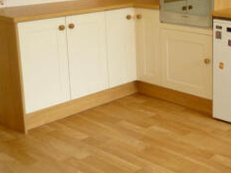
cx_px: 233
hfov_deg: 29.1
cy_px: 39
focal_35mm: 62
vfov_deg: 23.3
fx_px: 414
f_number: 3.1
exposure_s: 1/60
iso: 320
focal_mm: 4.5
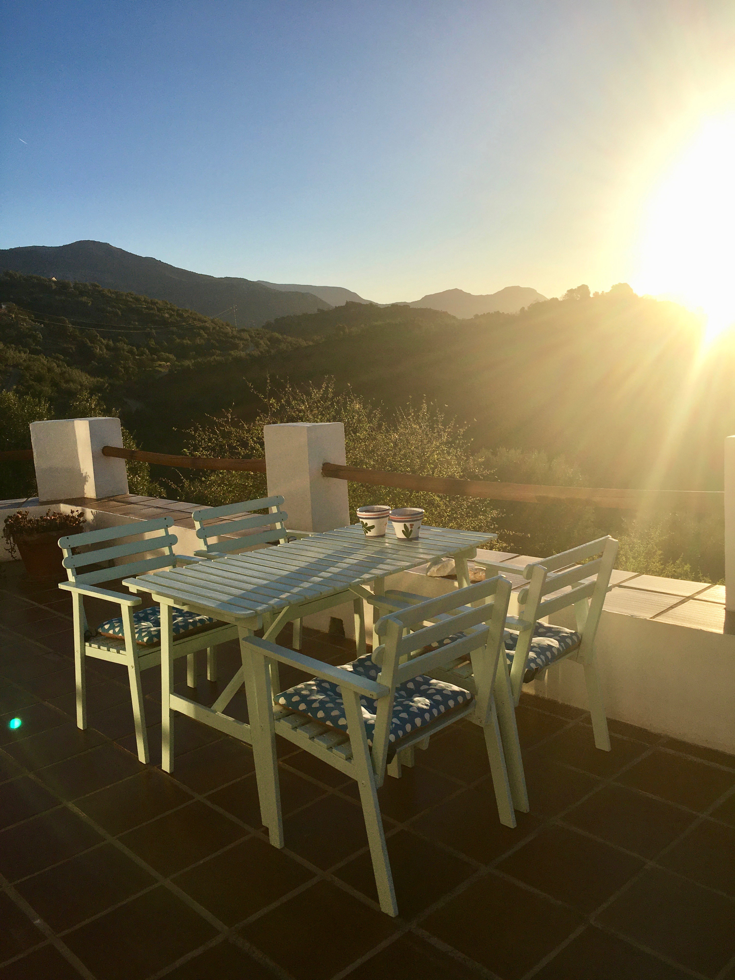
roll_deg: +3.6
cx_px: 368
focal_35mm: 29
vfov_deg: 61.7
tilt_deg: -9.1
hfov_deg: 48.2
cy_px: 490
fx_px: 821
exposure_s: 1/1789
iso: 25
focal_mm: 4.15
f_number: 2.2
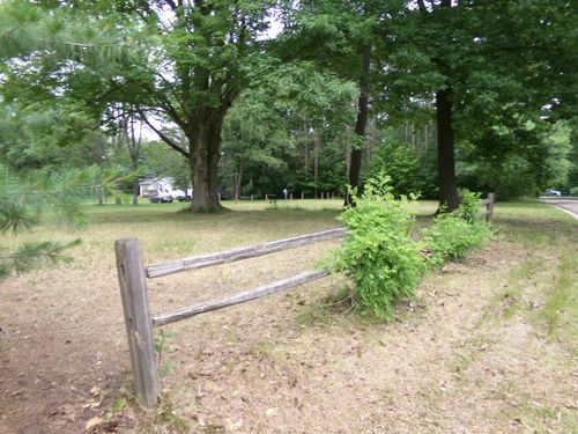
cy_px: 217
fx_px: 401
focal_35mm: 24
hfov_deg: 71.6
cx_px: 289
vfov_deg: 56.8
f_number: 3.7
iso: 100
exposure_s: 1/105
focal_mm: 4.3
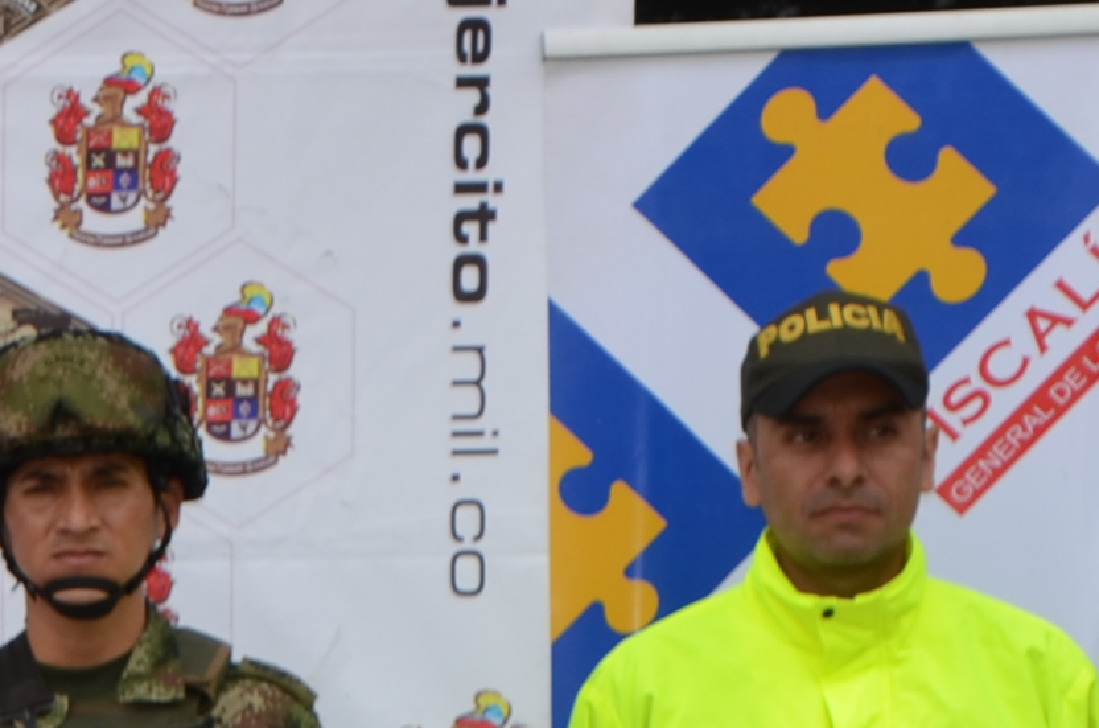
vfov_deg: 6.8
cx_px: -704
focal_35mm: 200
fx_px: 6093
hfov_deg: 9.9
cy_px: 1003
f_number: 6.3
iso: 100
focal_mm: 30
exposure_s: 1/250
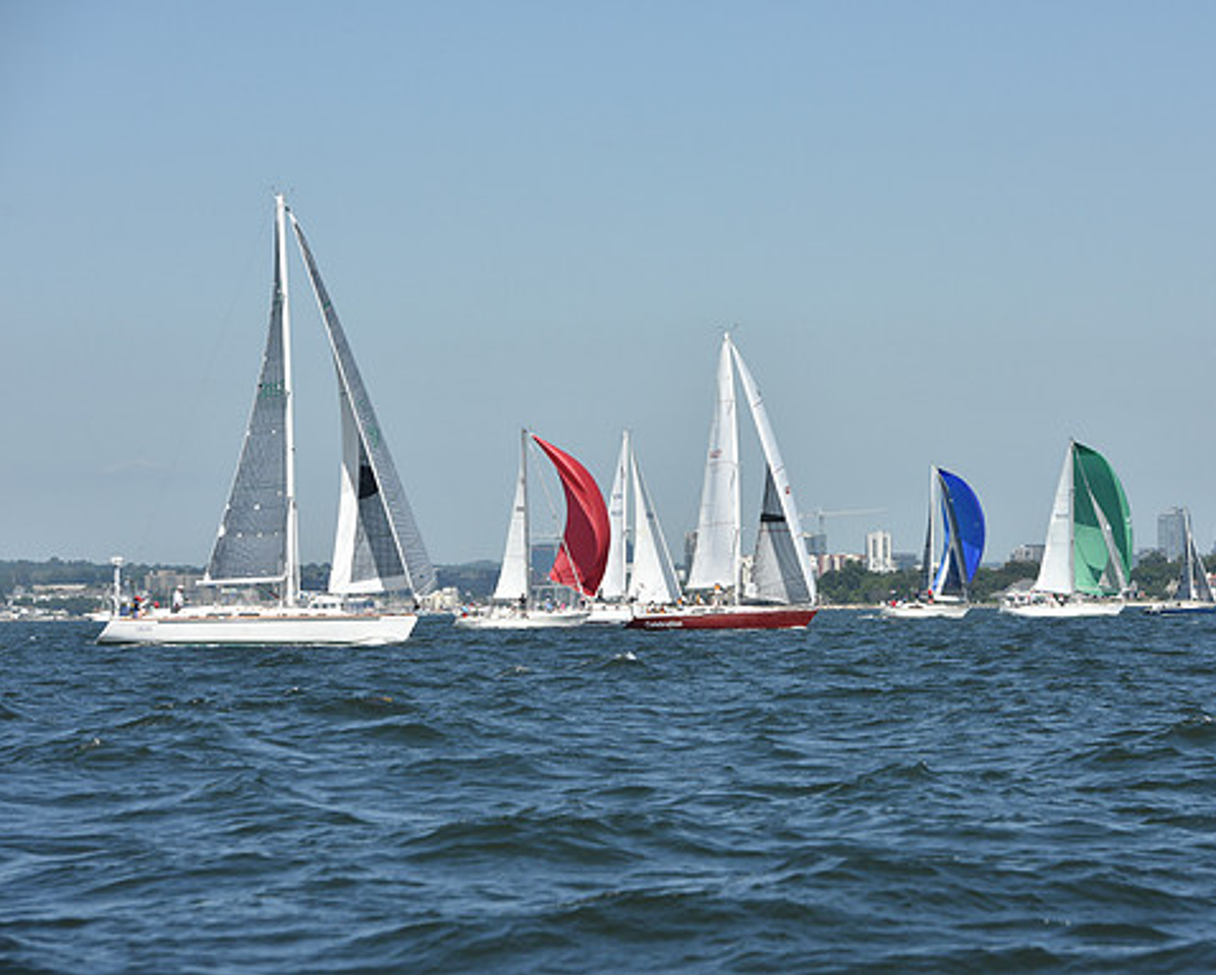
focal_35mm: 148
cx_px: 710
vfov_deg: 10.4
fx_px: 5330
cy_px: 485
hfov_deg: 13.0
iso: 250
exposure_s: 1/1250
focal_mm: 130
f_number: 8
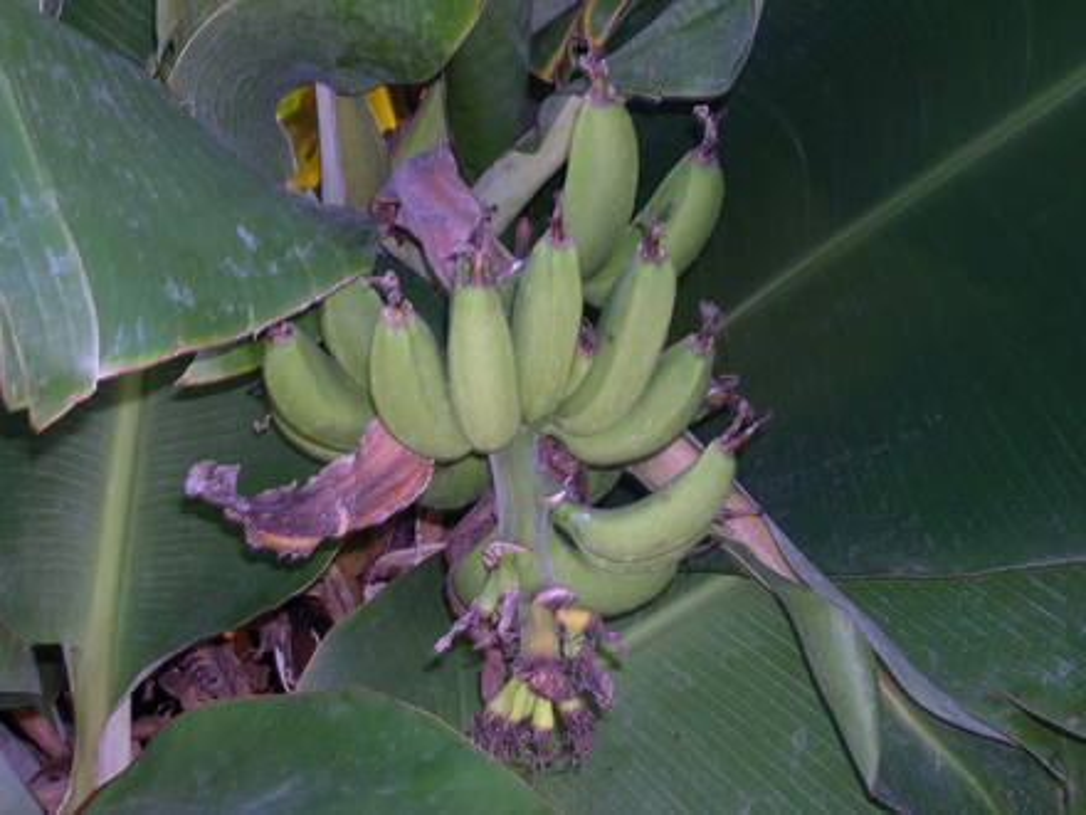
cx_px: 543
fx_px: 1788
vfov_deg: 25.7
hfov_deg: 33.8
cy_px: 408
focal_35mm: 57
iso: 190
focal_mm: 12.2
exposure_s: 1/30
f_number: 9.2
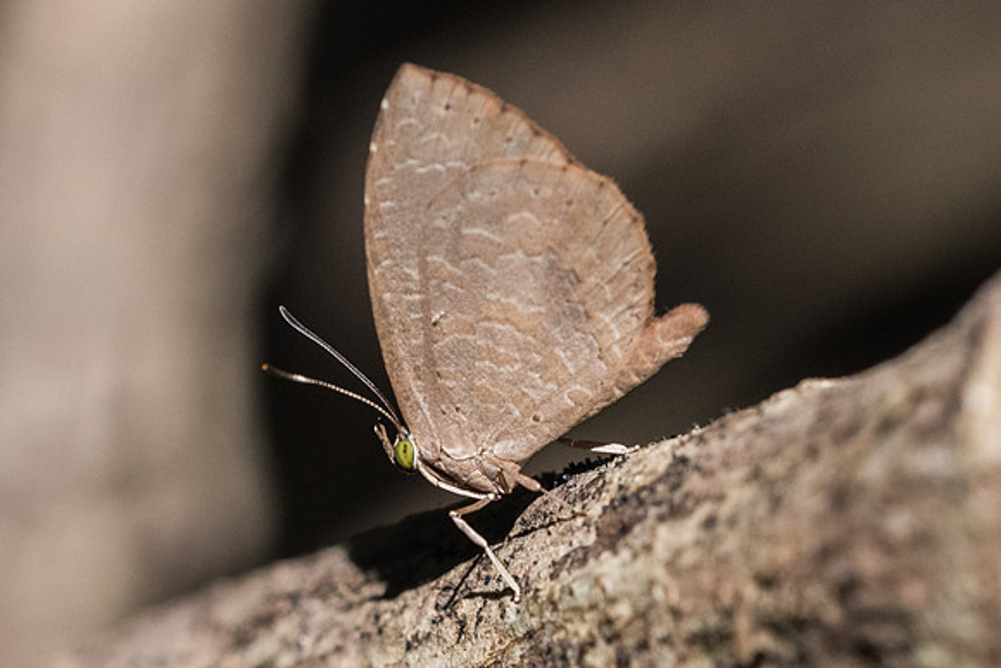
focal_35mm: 419
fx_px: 11651
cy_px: 468
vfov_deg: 3.3
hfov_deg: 4.9
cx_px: 528
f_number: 11
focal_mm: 150
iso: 1000
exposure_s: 1/640
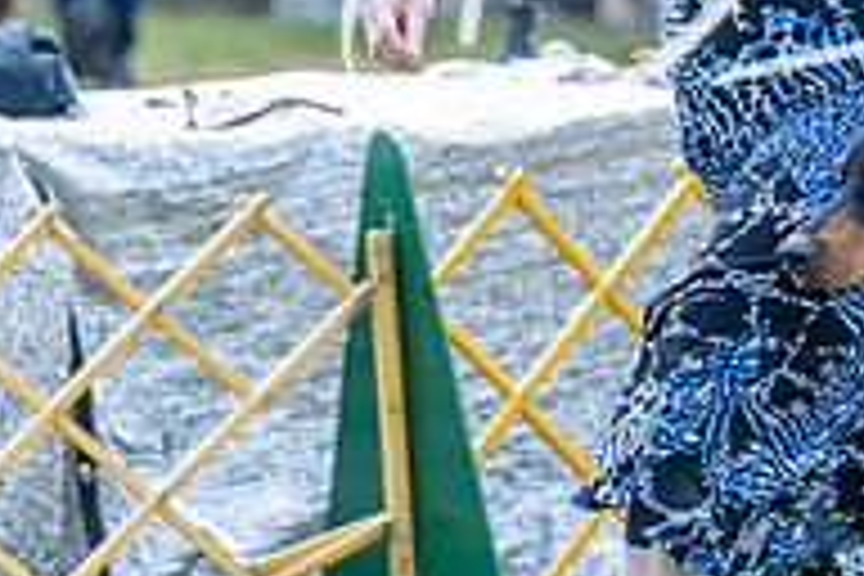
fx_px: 17135
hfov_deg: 2.9
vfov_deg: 1.9
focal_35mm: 714
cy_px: 136
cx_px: 973
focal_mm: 171
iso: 125
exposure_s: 1/500
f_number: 3.2
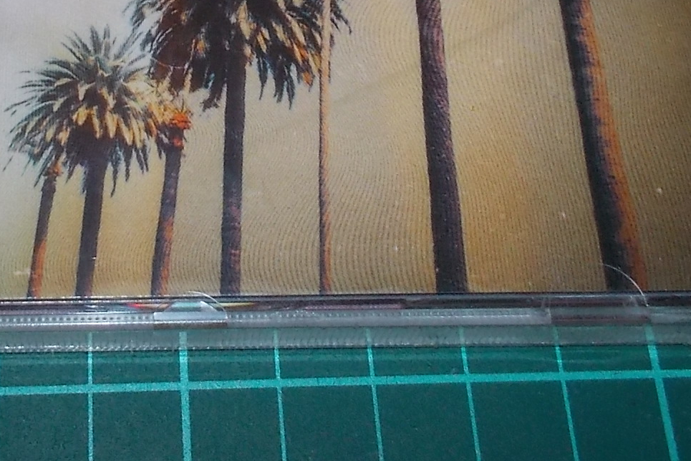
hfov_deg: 27.8
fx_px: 1362
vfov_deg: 18.4
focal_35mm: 71
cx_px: 131
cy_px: -64
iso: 200
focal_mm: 4.1
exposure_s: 1/30
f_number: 3.3
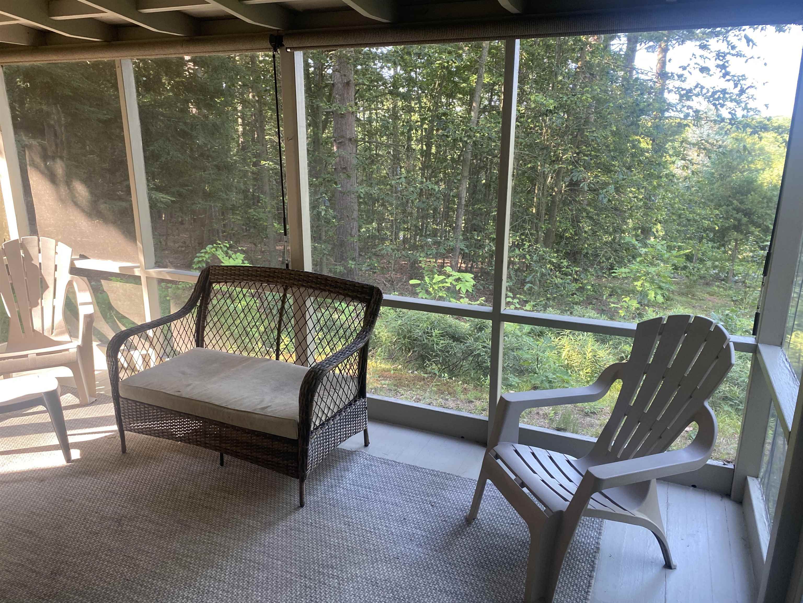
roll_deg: -0.4
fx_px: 603
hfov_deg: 67.3
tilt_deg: -15.0
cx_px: 402
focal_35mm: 26
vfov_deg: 53.1
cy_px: 302
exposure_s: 1/113
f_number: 1.8
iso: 125
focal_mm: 4.25
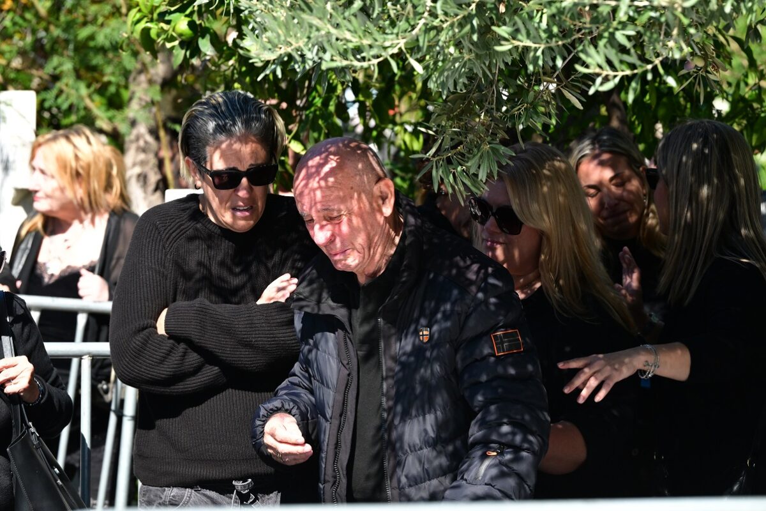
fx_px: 3511
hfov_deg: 12.5
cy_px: 256
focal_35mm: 165
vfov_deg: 8.3
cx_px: 383
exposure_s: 1/2000
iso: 2000
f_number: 8
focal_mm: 165
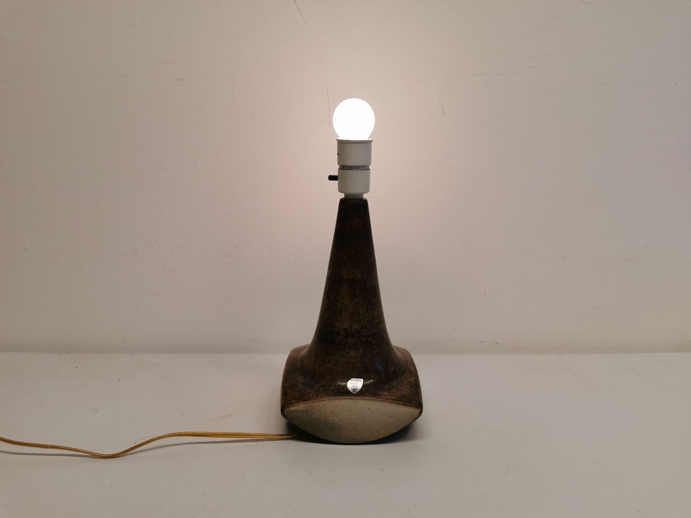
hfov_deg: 65.3
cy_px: 259
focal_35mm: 27
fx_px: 539
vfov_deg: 51.4
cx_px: 346
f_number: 1.6
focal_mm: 5.56
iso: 50
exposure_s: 1/120
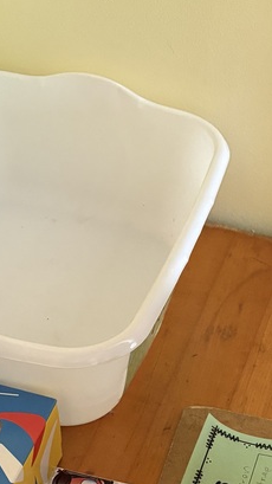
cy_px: 542
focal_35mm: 71
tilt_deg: -52.3
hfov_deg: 16.9
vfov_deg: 27.1
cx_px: 220
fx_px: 911
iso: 400
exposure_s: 1/40
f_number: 1.6
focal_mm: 5.96
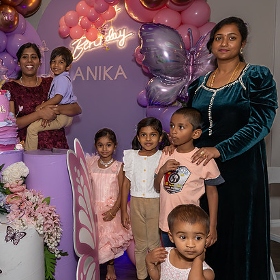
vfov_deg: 46.0
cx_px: 58
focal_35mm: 36
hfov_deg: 44.0
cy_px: 140
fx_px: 329
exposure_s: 1/250
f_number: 8
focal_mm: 17
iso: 800
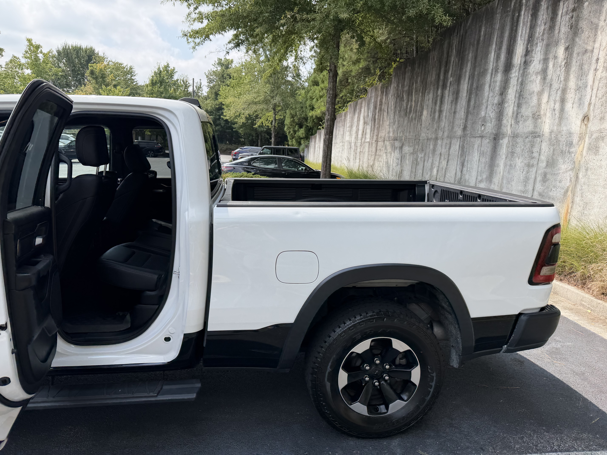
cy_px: 228
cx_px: 304
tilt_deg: -3.9
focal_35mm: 24
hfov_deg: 71.6
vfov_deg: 56.8
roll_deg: -5.3
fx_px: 421
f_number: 1.78
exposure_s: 1/2110
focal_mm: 6.76
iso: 80
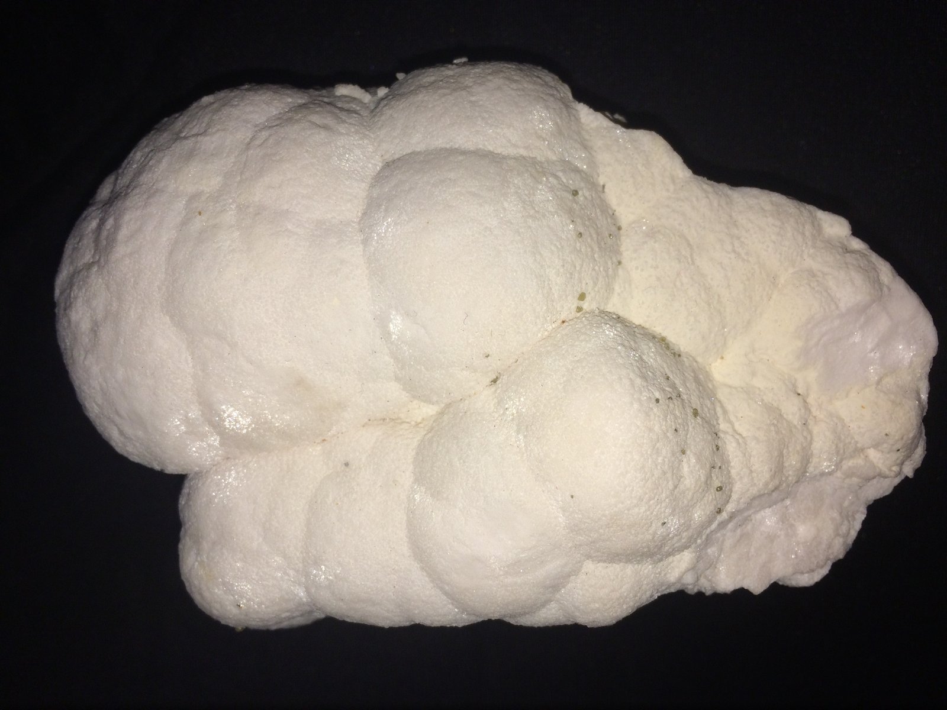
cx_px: 474
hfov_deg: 61.7
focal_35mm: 29
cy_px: 355
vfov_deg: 48.2
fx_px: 793
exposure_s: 1/892
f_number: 2.2
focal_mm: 4.15
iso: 32
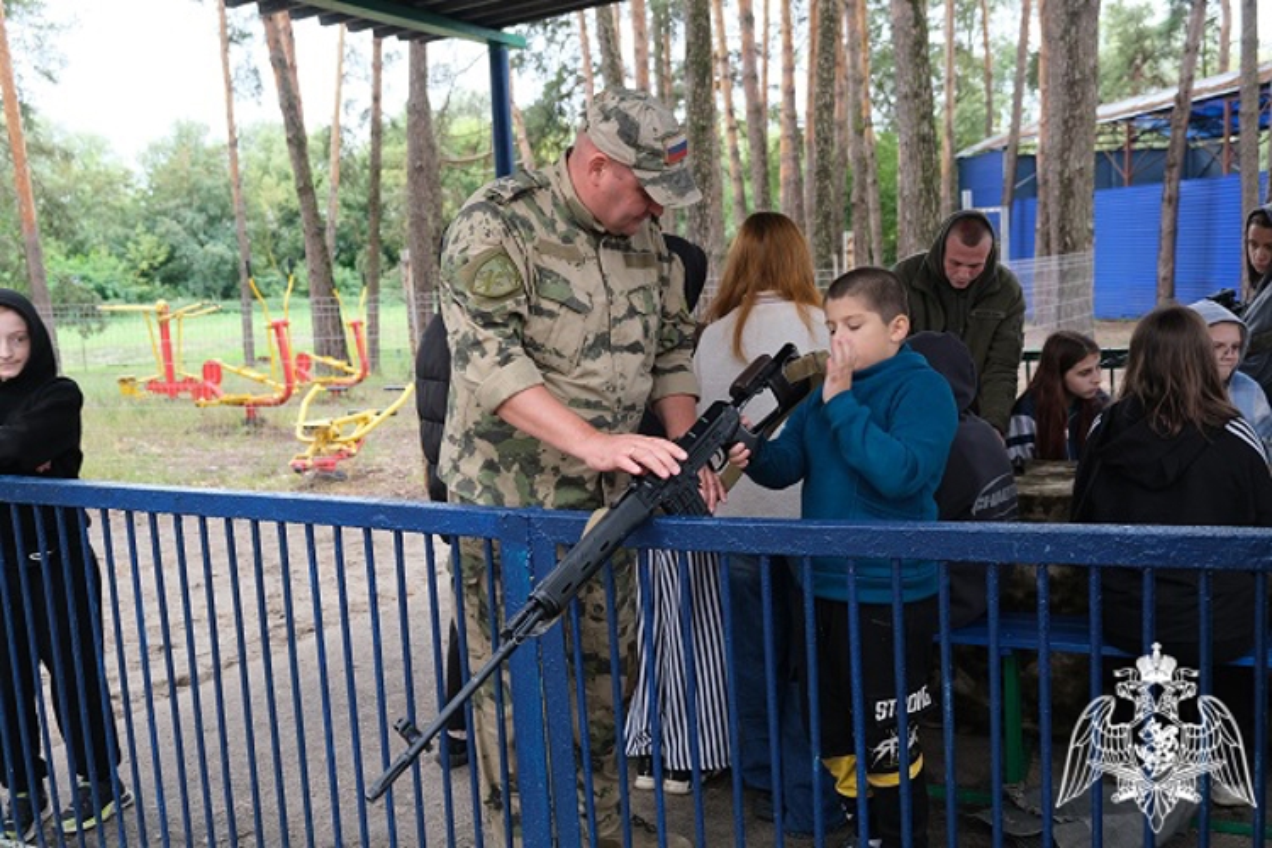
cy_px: 424
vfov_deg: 40.0
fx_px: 1166
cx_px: 636
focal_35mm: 33
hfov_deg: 57.2
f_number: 3.6
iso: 320
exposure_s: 1/80
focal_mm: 22.3
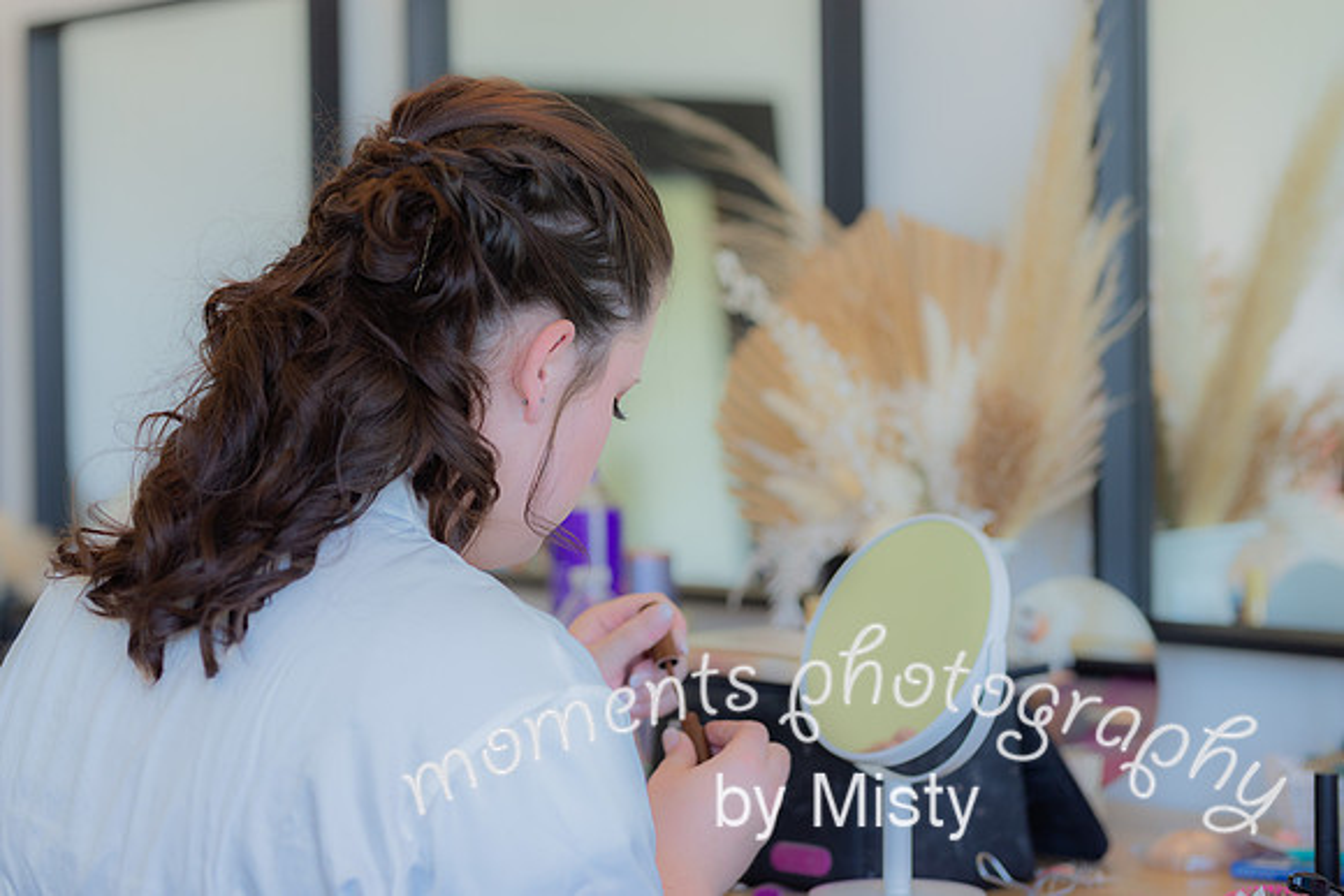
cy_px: 448
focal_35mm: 85
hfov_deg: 23.9
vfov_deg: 16.1
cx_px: 672
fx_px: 3174
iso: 320
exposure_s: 1/160
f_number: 2.8
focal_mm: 85
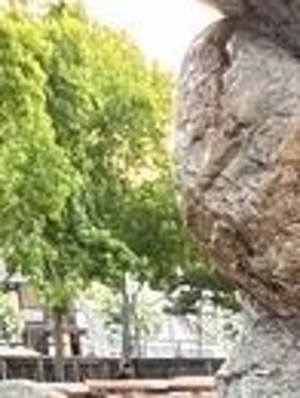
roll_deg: -1.8
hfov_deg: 8.1
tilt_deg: -22.2
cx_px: 863
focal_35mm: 160
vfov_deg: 9.9
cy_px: 1124
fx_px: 1843
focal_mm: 5.1
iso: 250
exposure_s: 1/60
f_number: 1.6
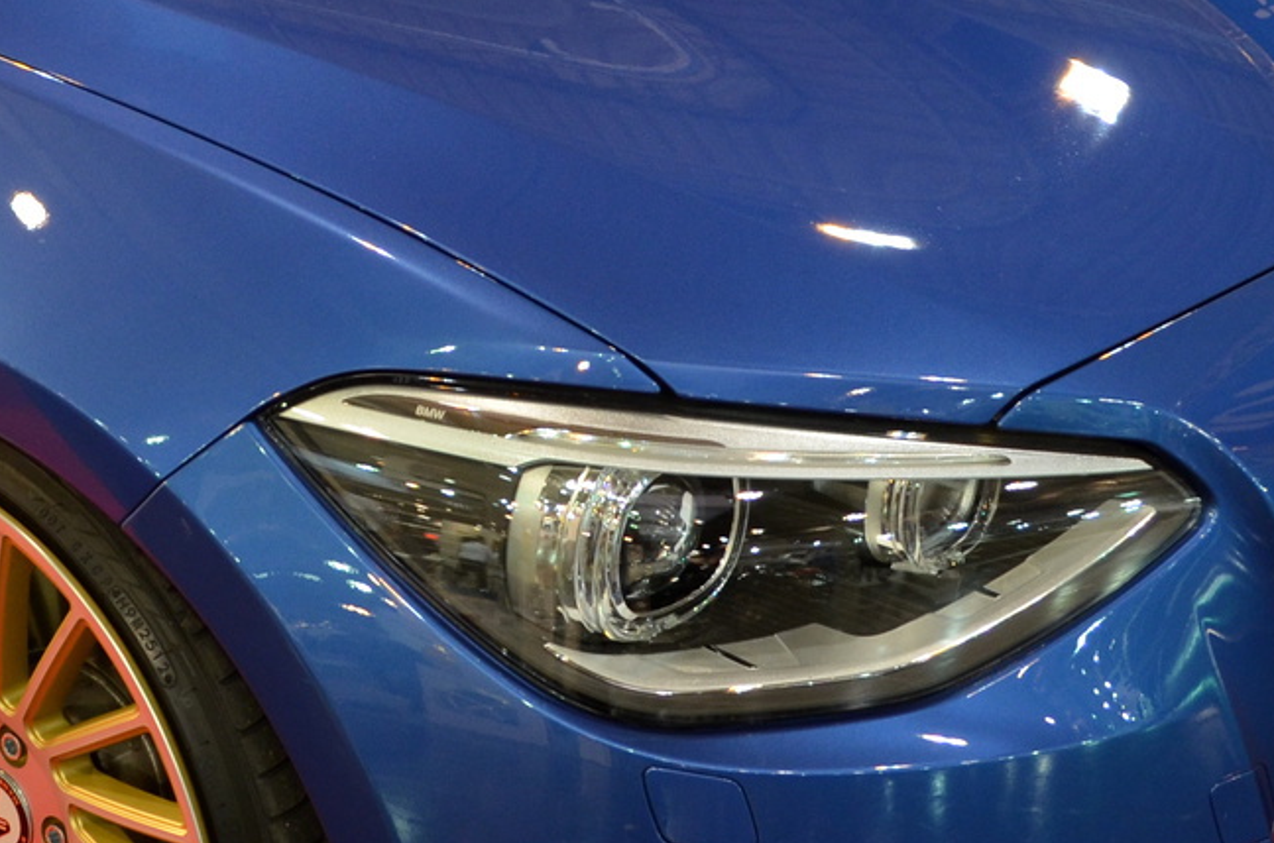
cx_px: 265
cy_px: 307
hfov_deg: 25.0
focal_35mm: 80
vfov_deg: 17.0
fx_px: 2825
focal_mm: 18
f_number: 4
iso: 400
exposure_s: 1/60
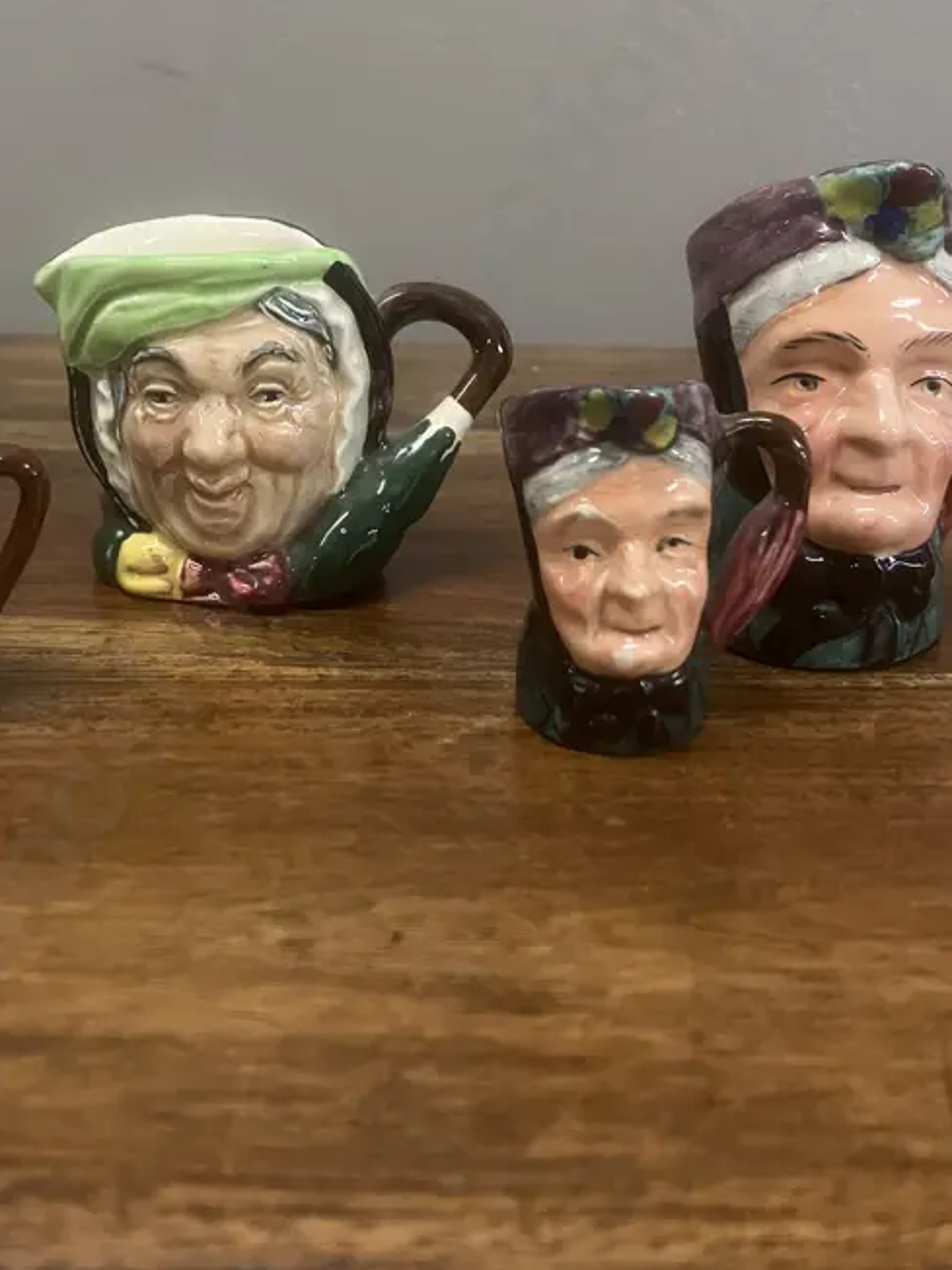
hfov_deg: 32.7
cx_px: 368
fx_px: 1613
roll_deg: -1.0
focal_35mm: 44
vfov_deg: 42.4
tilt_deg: -12.0
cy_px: 425
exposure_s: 1/50
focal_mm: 3.99
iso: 250
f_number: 1.8
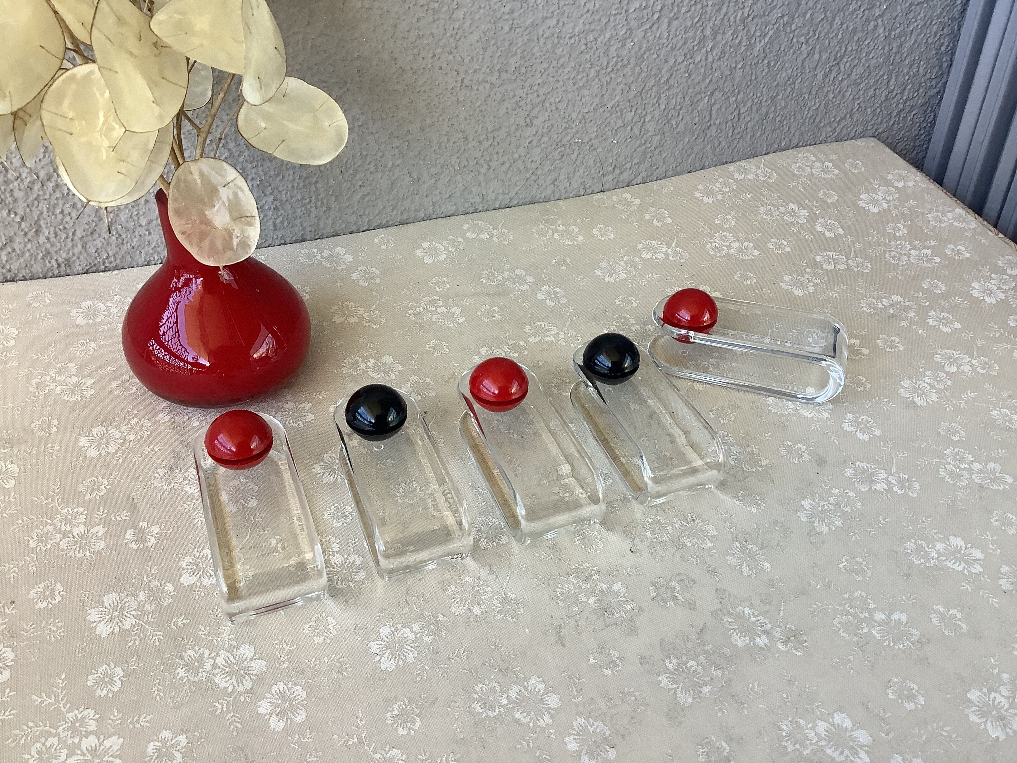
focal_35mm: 31
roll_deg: +0.3
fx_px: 911
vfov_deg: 45.4
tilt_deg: -37.9
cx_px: 508
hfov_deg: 58.4
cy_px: 382
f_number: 2.4
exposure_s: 1/100
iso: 80
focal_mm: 3.3
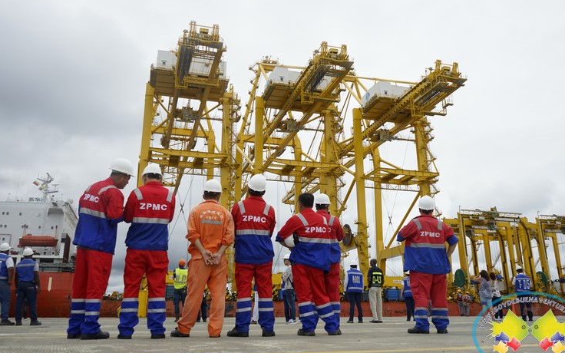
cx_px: 284
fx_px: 477
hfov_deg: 61.2
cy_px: 172
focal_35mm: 31
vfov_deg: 40.6
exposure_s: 1/500
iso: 200
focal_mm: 28
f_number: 8
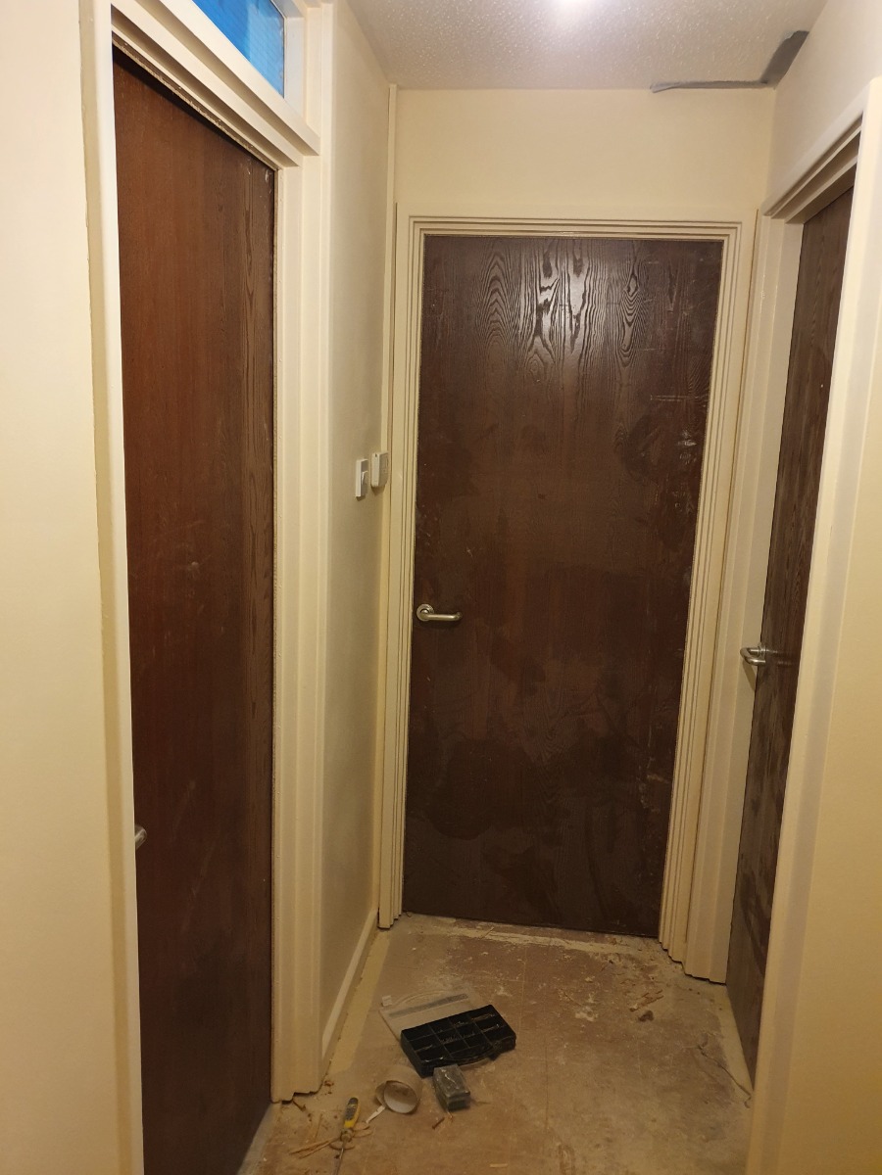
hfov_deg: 53.1
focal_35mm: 26
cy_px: 588
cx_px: 441
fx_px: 883
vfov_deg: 67.3
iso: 200
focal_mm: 4.32
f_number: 1.5
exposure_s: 1/50
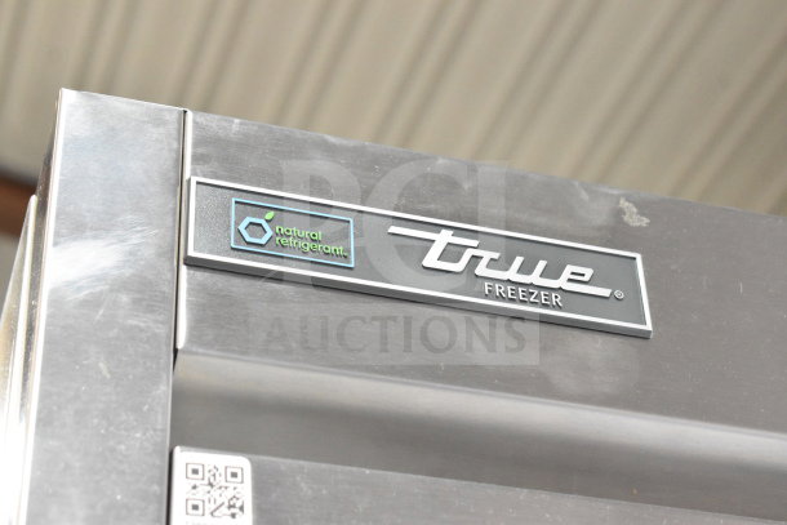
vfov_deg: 16.6
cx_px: 394
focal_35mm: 82
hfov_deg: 24.6
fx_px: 1804
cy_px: 262
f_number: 7.1
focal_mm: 55
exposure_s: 1/200
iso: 6400
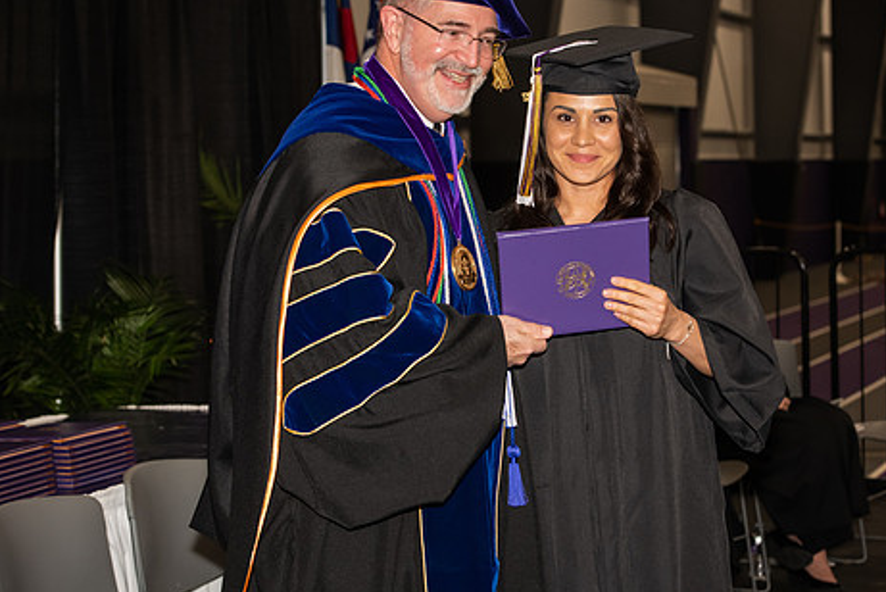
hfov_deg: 23.1
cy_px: 262
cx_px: 494
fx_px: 2167
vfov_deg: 15.6
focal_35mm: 88
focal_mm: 70
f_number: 5.6
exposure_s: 1/200
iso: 1000
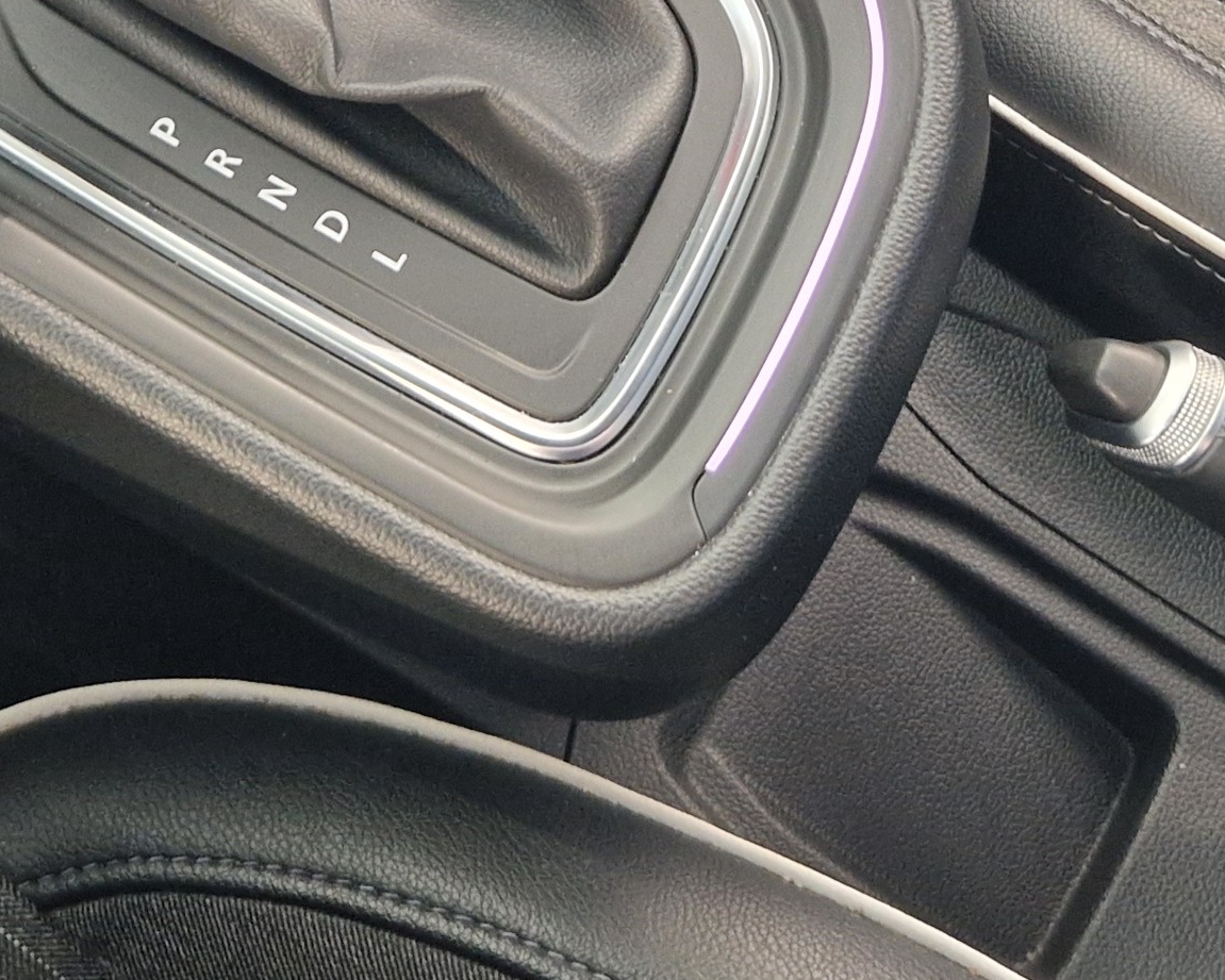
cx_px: 821
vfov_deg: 18.8
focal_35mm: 78
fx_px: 2828
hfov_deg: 24.3
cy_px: -132
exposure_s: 1/50
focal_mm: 5.4
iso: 640
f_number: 1.8
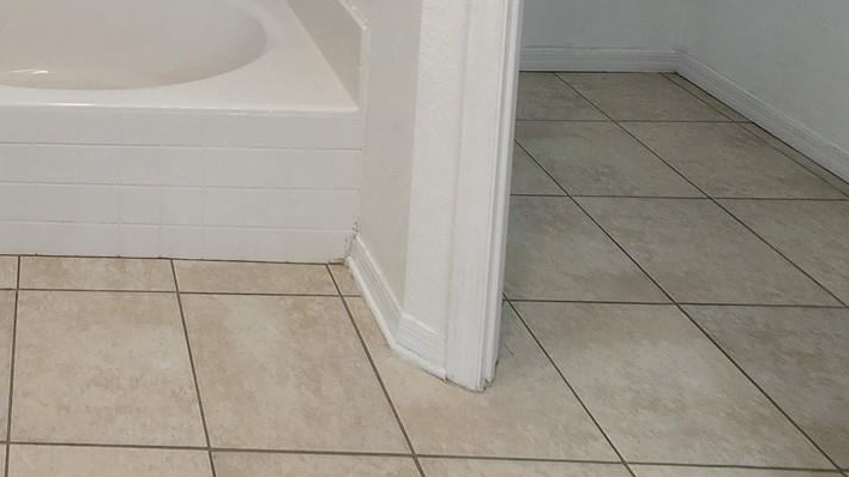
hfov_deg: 50.0
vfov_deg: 26.9
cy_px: -227
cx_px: 7
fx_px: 720
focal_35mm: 32
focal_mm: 2.2
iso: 100
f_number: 2.2
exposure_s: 1/60
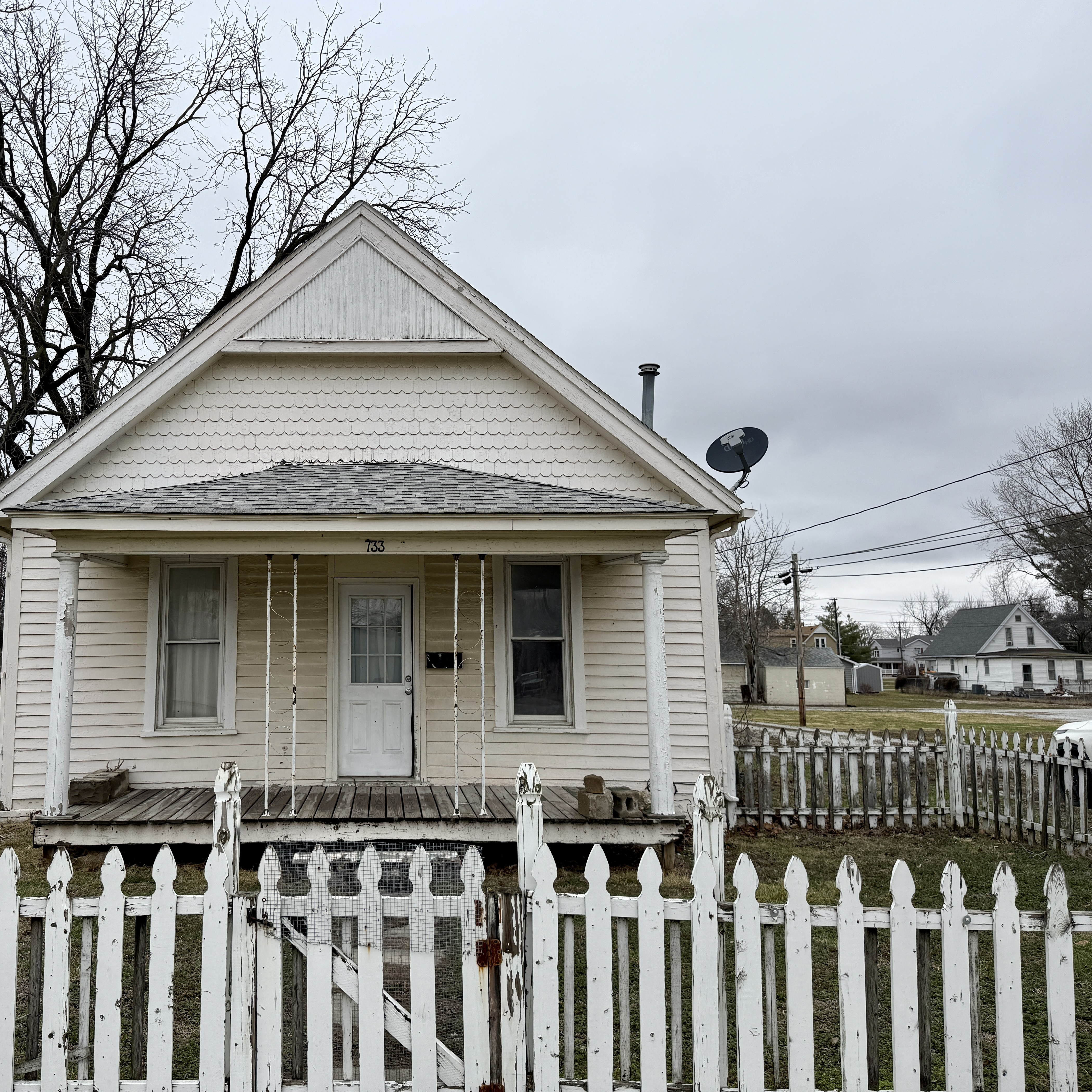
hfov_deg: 54.8
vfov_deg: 55.6
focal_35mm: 29
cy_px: 533
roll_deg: +0.2
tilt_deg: +8.5
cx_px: 390
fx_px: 1035
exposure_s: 1/2525
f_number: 1.78
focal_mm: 6.76
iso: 80
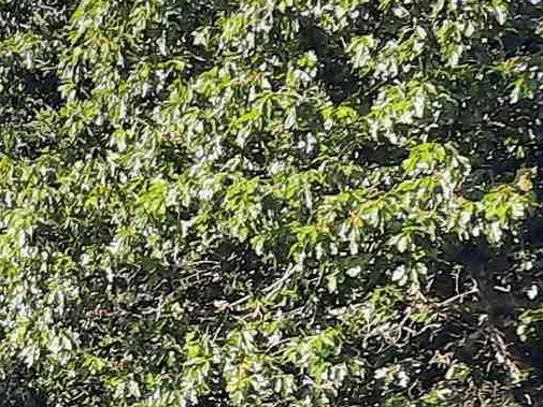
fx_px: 2385
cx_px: -785
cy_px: 648
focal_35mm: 152
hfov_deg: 10.9
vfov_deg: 9.4
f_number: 2
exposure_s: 1/136
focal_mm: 4.6
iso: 32
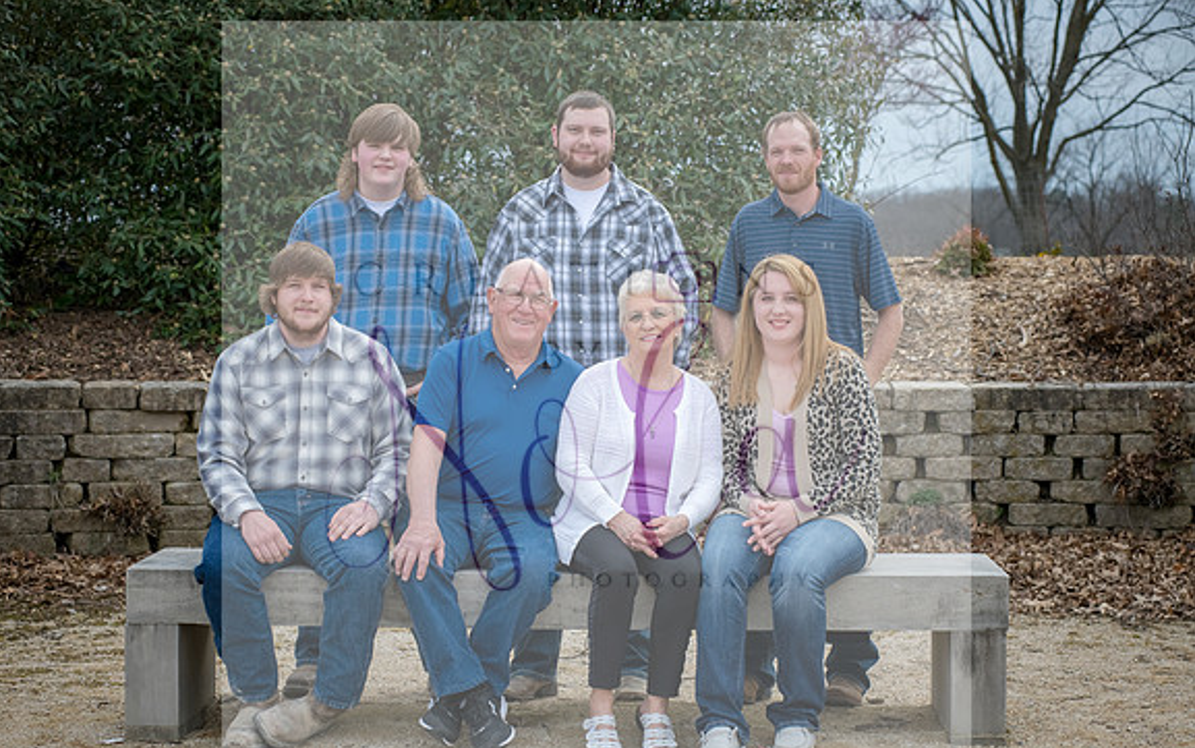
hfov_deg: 25.2
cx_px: 596
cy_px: 397
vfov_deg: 15.9
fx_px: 2671
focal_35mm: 82
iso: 400
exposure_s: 1/640
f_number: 6.3
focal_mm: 80
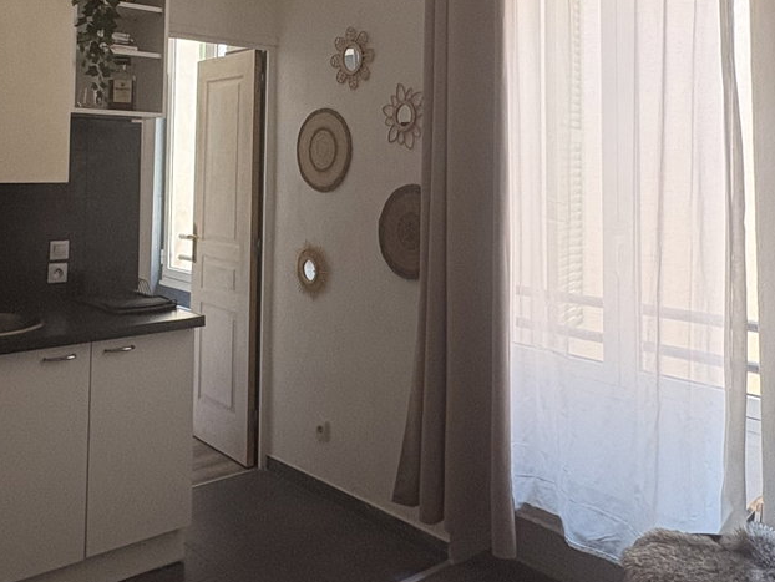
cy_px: 112
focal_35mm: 36
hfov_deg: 51.1
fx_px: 806
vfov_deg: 38.1
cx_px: 325
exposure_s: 1/99
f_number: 2.2
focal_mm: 2.22
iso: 125
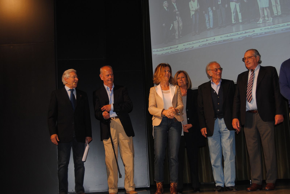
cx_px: 145
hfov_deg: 35.0
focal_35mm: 57
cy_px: 97
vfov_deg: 23.8
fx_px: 460
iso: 200
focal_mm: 38
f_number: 4.8
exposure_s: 1/60
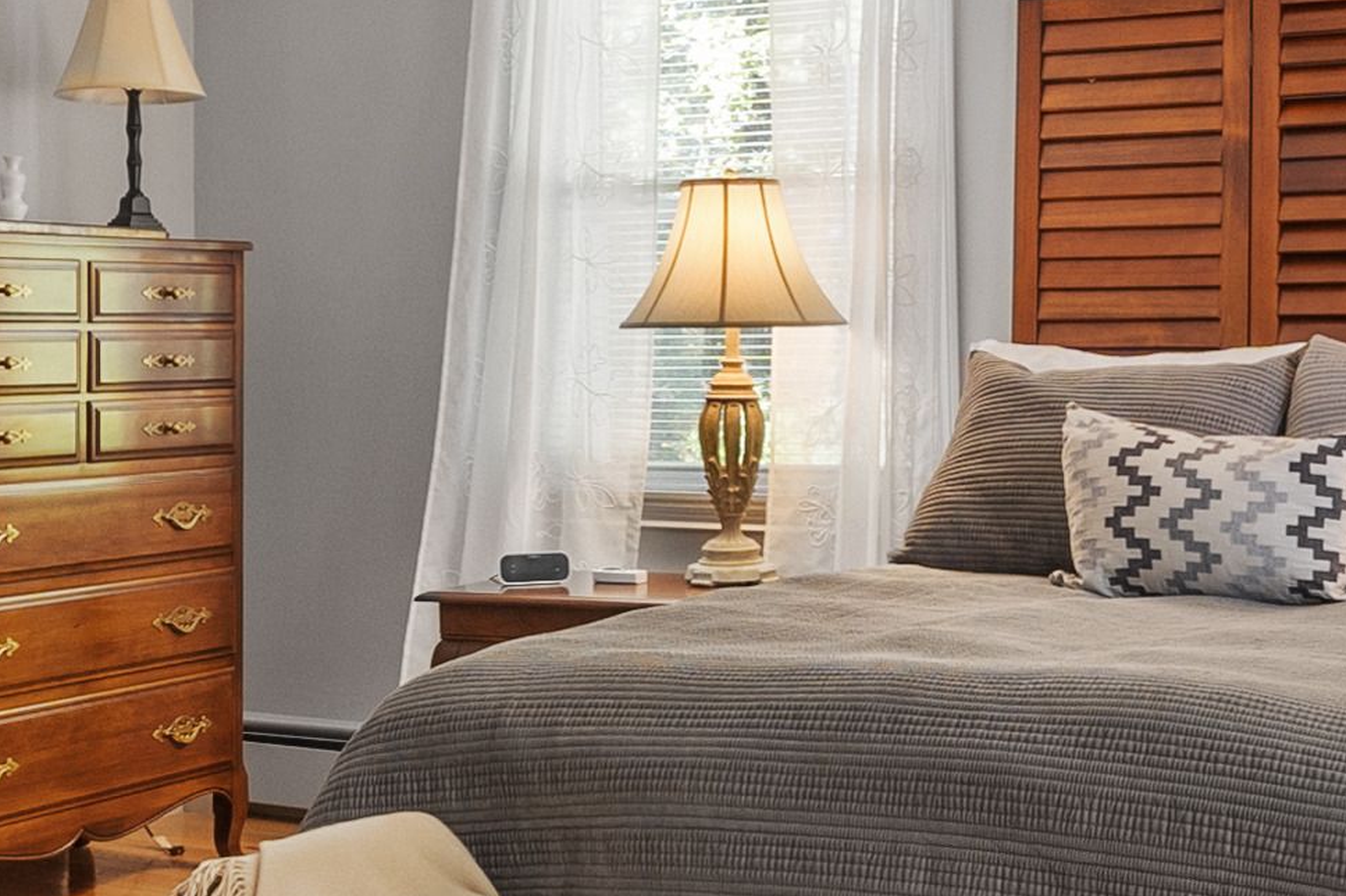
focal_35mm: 61
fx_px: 2280
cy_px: 329
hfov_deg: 32.8
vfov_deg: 22.2
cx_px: 775
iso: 400
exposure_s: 1.3
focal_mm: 10
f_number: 7.1
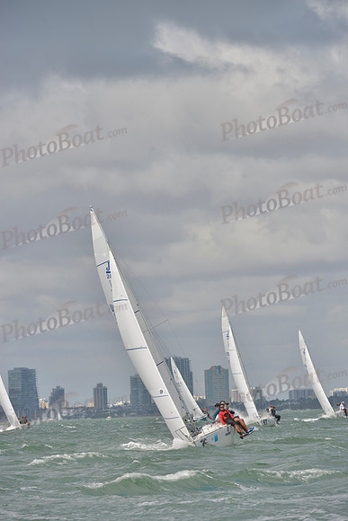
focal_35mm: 220
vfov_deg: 9.4
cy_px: 260
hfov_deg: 6.2
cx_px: 174
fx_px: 3188
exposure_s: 1/1250
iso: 280
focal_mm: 220
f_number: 9
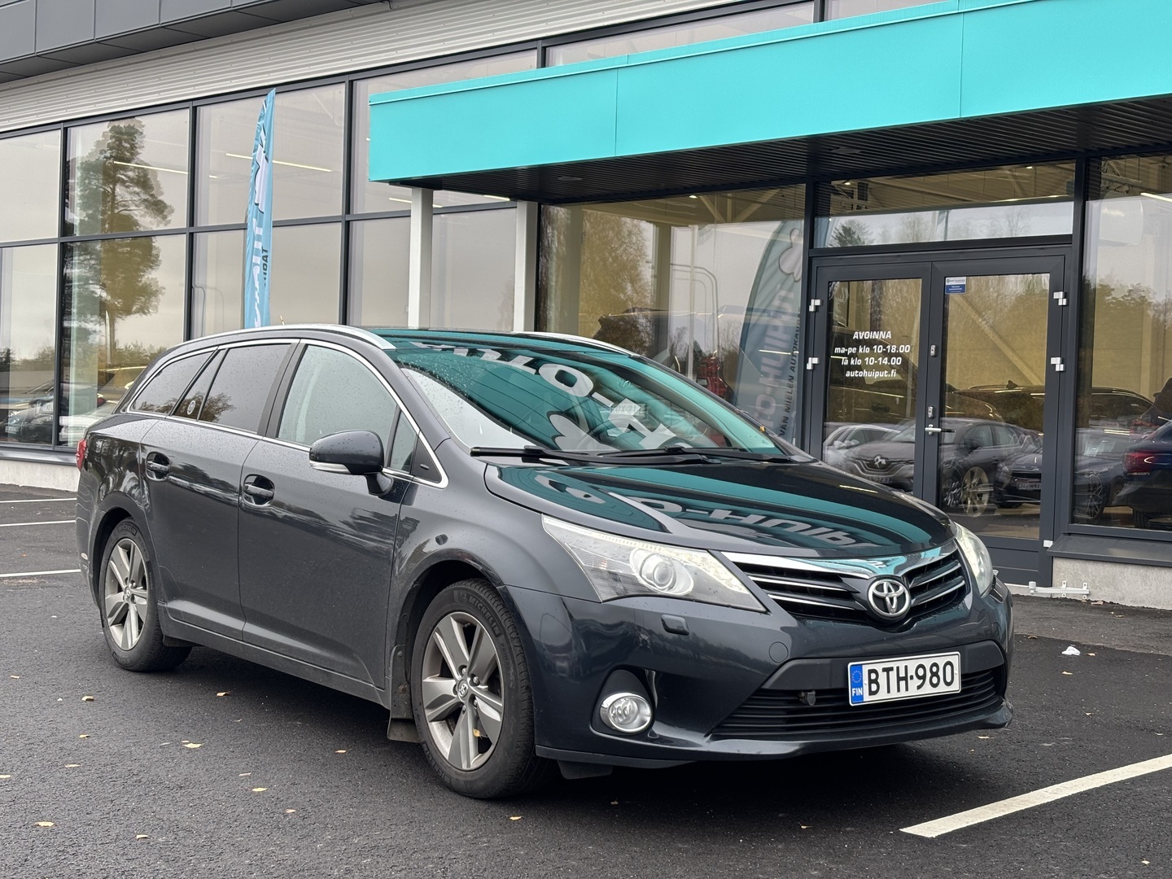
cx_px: 586
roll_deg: -2.1
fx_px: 1761
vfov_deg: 28.0
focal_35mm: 52
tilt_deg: -1.5
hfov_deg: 36.8
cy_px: 440
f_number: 1.6
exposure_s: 1/121
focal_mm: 5.96
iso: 32
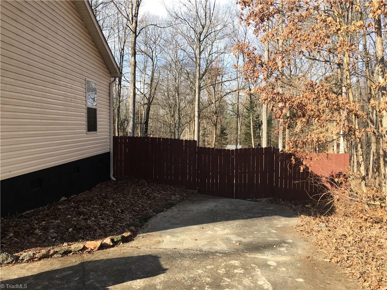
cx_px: 194
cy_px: 145
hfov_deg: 61.7
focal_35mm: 29
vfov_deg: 48.2
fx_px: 324
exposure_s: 1/641
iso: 25
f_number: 2.2
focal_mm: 4.15
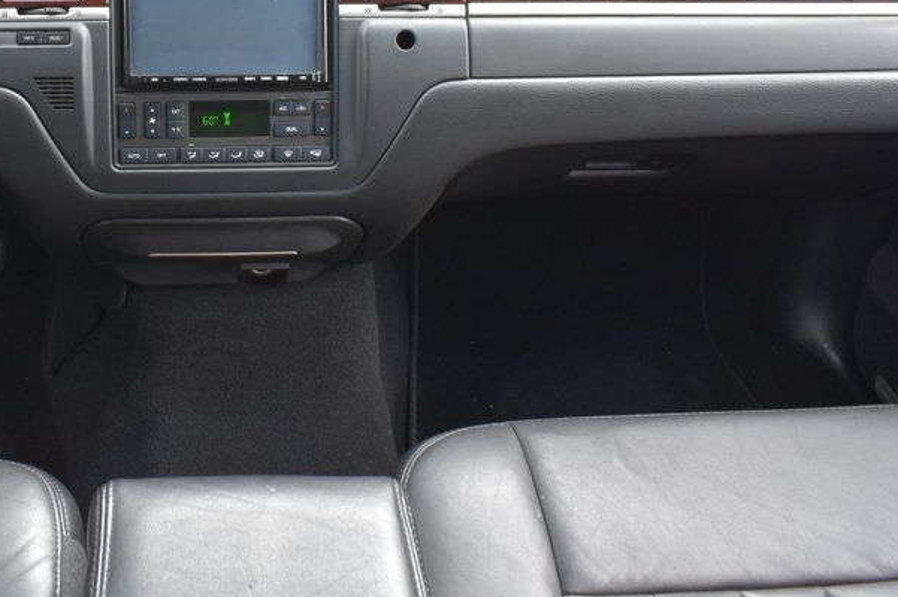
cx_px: 220
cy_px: 134
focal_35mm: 46
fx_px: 1147
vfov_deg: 28.7
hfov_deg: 41.4
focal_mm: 18
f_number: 8
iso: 400
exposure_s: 1/50
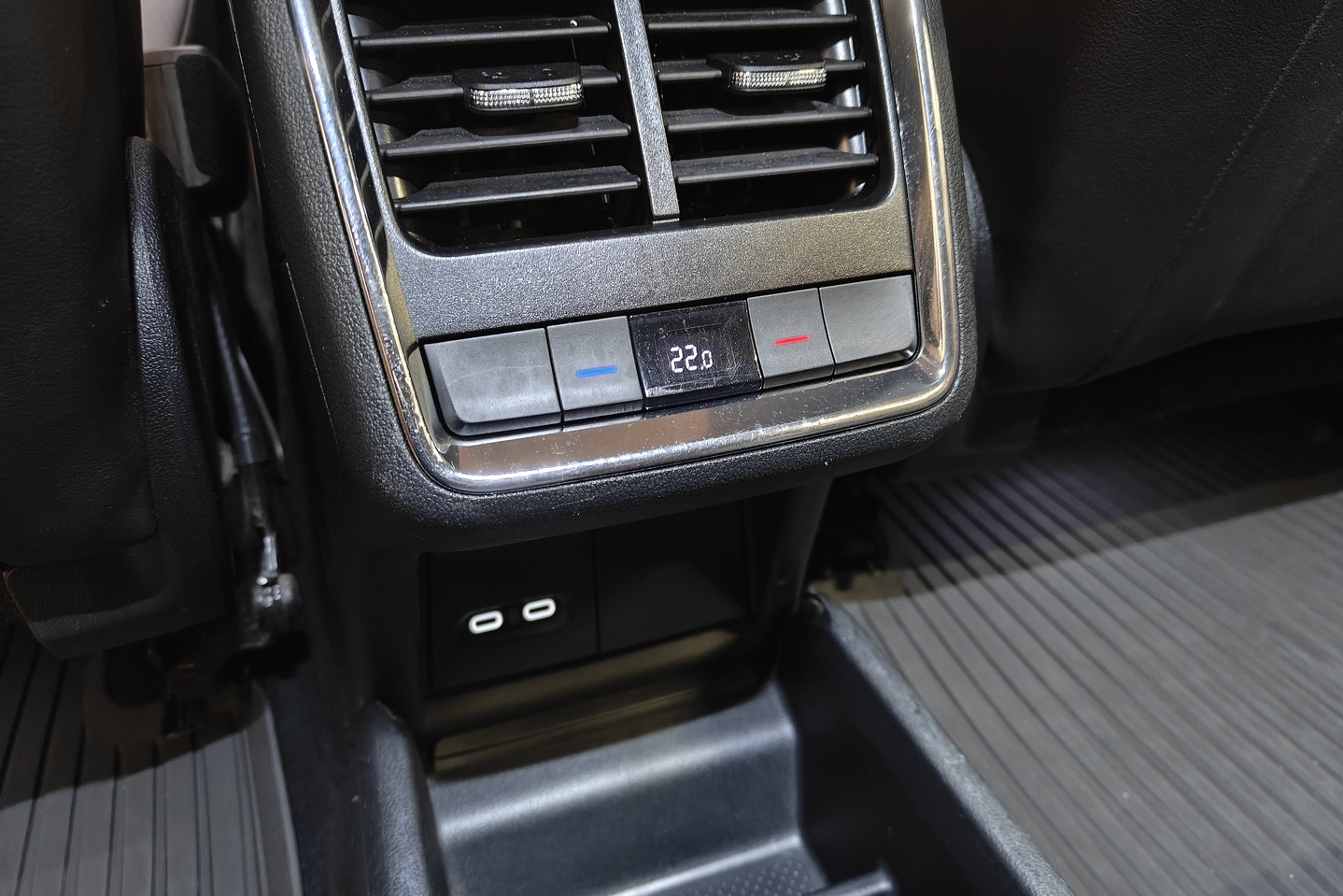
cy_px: 445
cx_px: 672
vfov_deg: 51.3
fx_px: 933
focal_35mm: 25
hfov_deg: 71.5
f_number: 1.8
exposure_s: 1/20
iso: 2500
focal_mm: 5.59
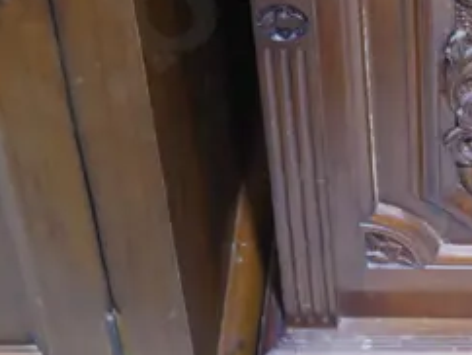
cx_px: 560
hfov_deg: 12.0
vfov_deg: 8.8
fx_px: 2197
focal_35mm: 161
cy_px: -284
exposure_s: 1/60
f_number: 4.1
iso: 1000
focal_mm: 19
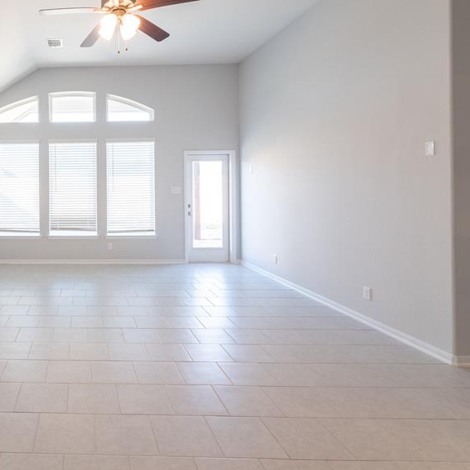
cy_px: 189
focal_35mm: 22
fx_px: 338
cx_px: 68
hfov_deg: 61.3
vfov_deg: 69.0
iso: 200
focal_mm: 7
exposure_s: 1/10
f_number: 8
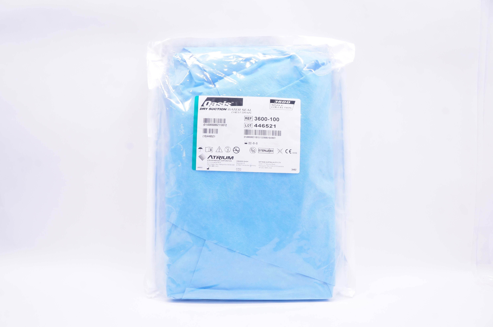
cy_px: 164
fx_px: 369
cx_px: 246
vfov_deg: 47.8
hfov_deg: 67.4
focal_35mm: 27
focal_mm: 18
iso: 400
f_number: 10
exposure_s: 1/15
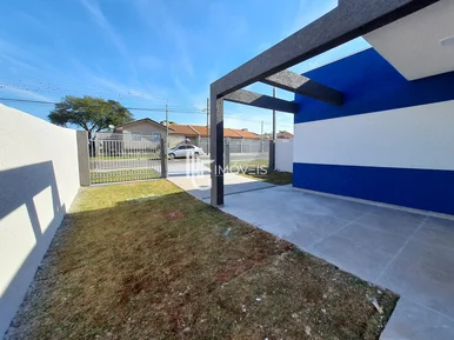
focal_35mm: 13
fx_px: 170
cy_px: 170
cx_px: 227
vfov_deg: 89.9
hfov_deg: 106.2
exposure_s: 1/1048
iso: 50
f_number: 2.2
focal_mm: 1.74
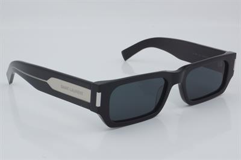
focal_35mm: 68
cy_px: 80
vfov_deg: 20.1
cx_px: 120
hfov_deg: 29.9
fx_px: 451
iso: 100
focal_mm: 45
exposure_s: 1/4
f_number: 32
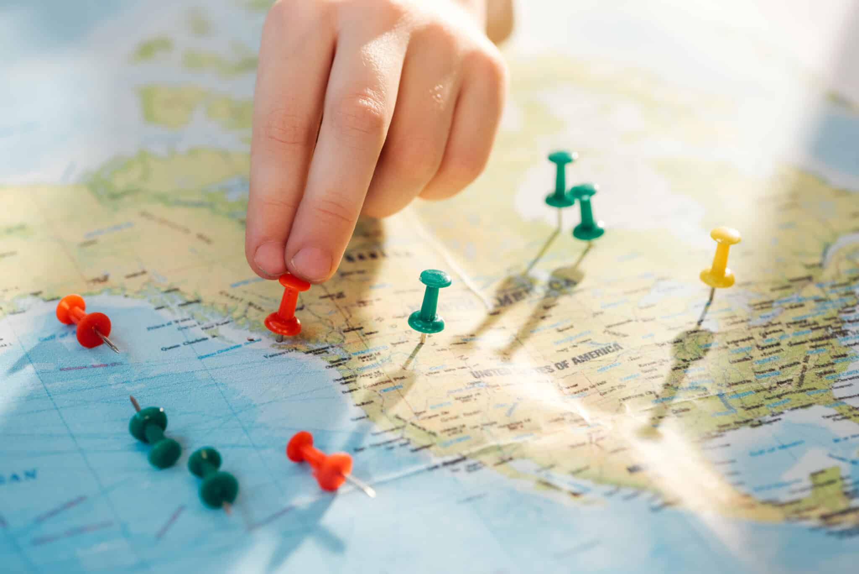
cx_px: 430
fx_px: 2506
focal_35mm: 105
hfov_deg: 19.4
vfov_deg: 13.1
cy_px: 287
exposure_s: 1/8
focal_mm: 105
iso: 500
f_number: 7.1
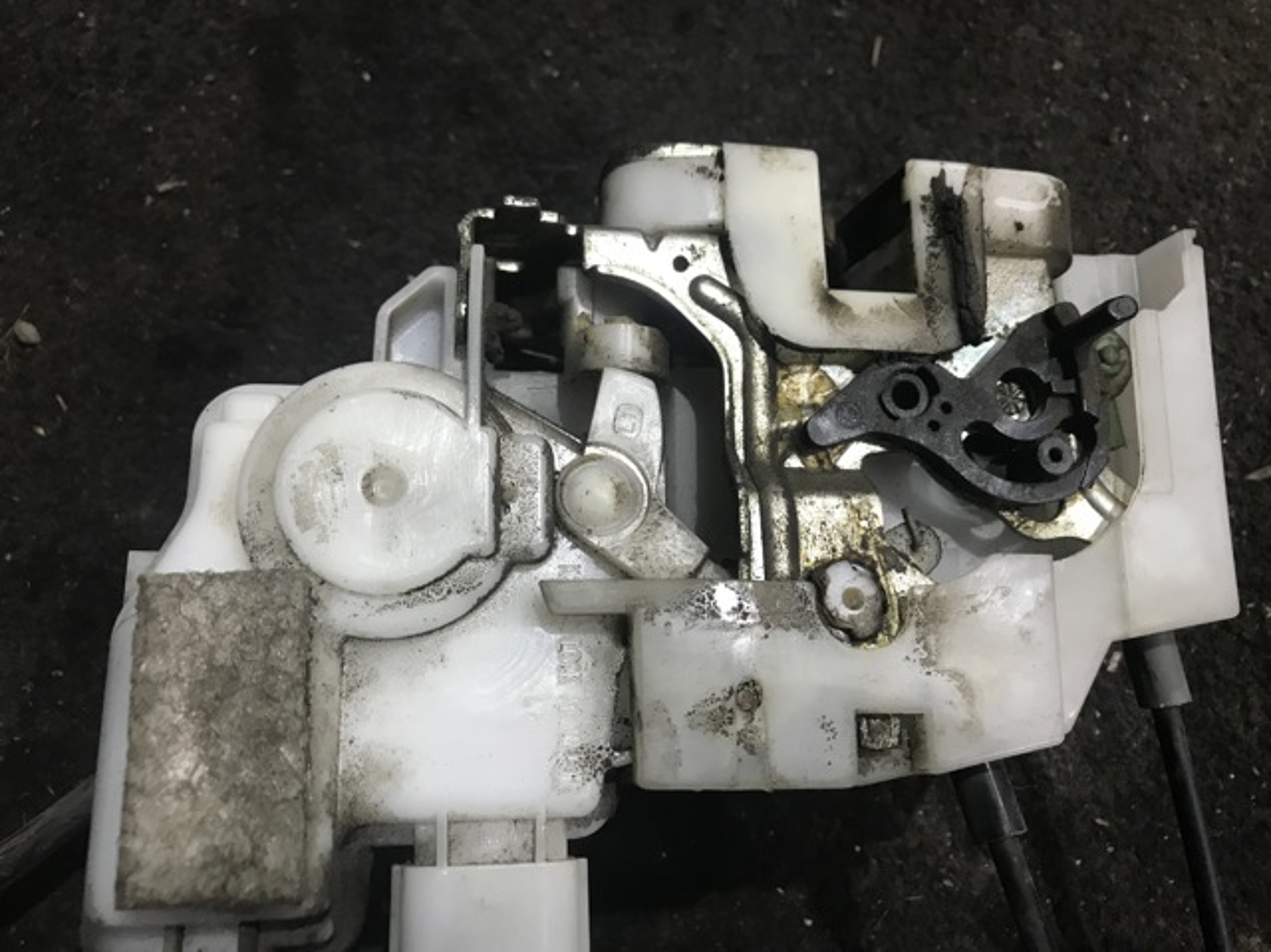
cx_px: 636
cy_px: 476
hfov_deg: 63.5
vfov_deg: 49.7
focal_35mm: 28
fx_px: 1027
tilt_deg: -76.3
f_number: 1.8
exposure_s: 1/17
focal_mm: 3.99
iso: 64
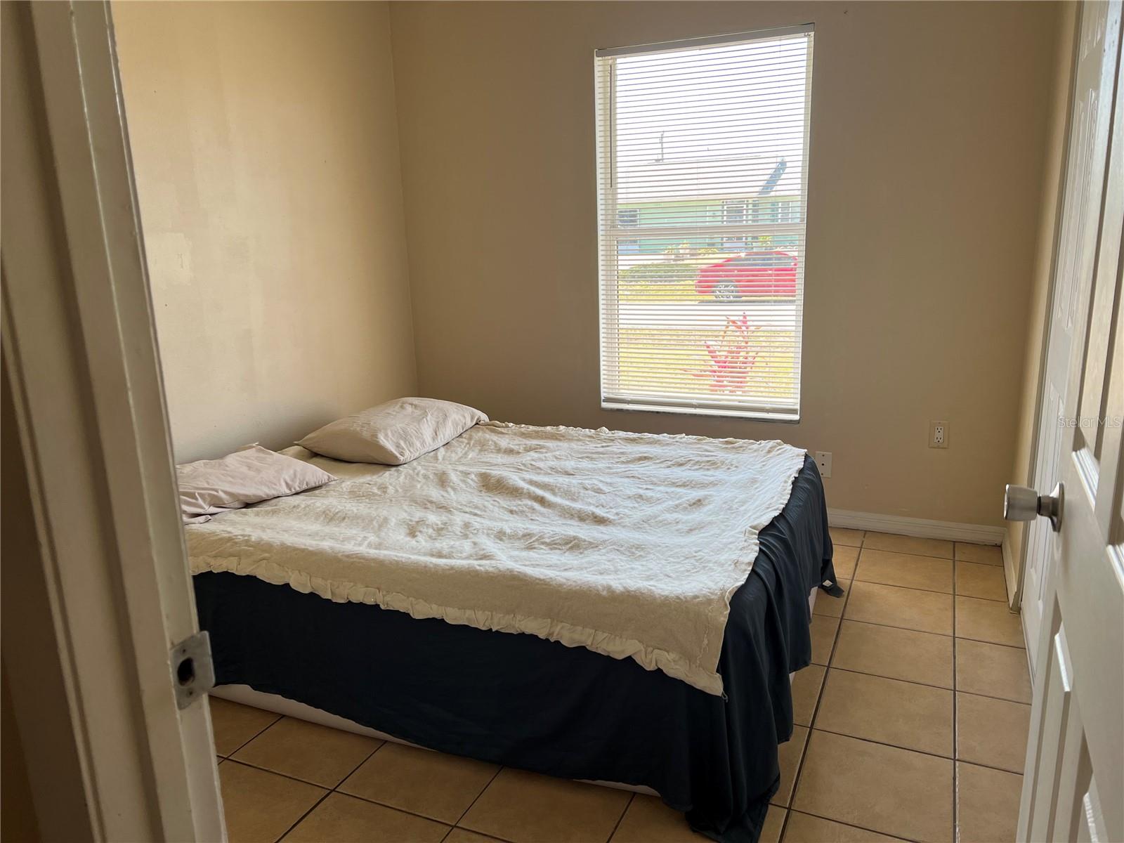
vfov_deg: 53.1
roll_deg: +3.3
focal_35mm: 26
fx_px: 844
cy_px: 422
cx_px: 562
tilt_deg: -12.3
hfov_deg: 67.3
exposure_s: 1/246
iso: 40
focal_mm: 5.7
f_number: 1.5
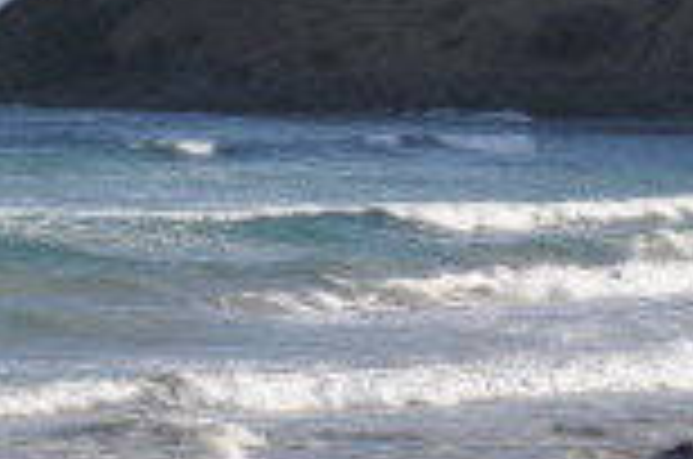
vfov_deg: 4.5
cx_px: 666
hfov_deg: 6.8
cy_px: 97
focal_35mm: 301
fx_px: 5782
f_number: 9
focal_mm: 50
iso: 200
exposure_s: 1/320
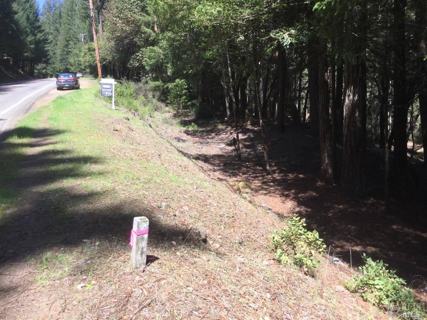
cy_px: 160
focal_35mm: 31
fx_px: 382
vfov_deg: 45.4
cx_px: 214
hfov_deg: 58.4
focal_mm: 3.3
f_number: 2.4
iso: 25
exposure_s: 1/367
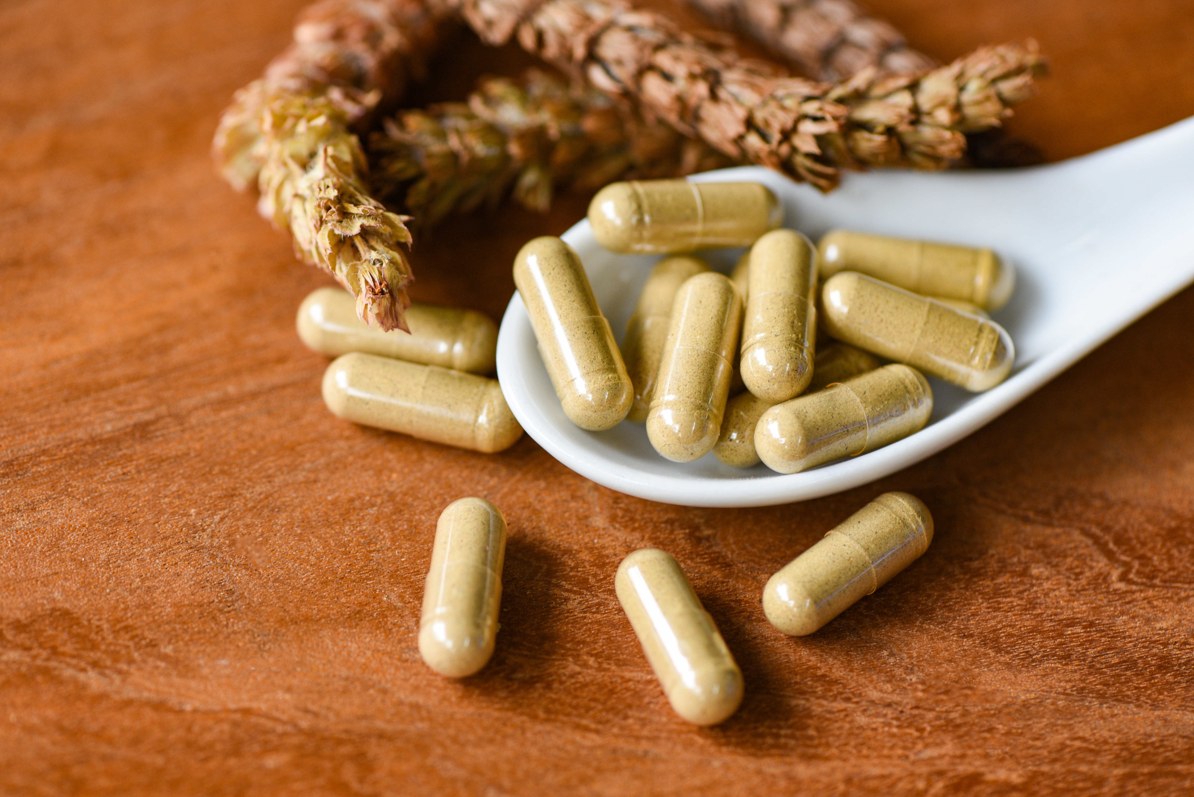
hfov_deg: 19.4
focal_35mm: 105
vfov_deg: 13.1
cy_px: 398
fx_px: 3484
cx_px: 597
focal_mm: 105
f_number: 6.3
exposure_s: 1/60
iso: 500
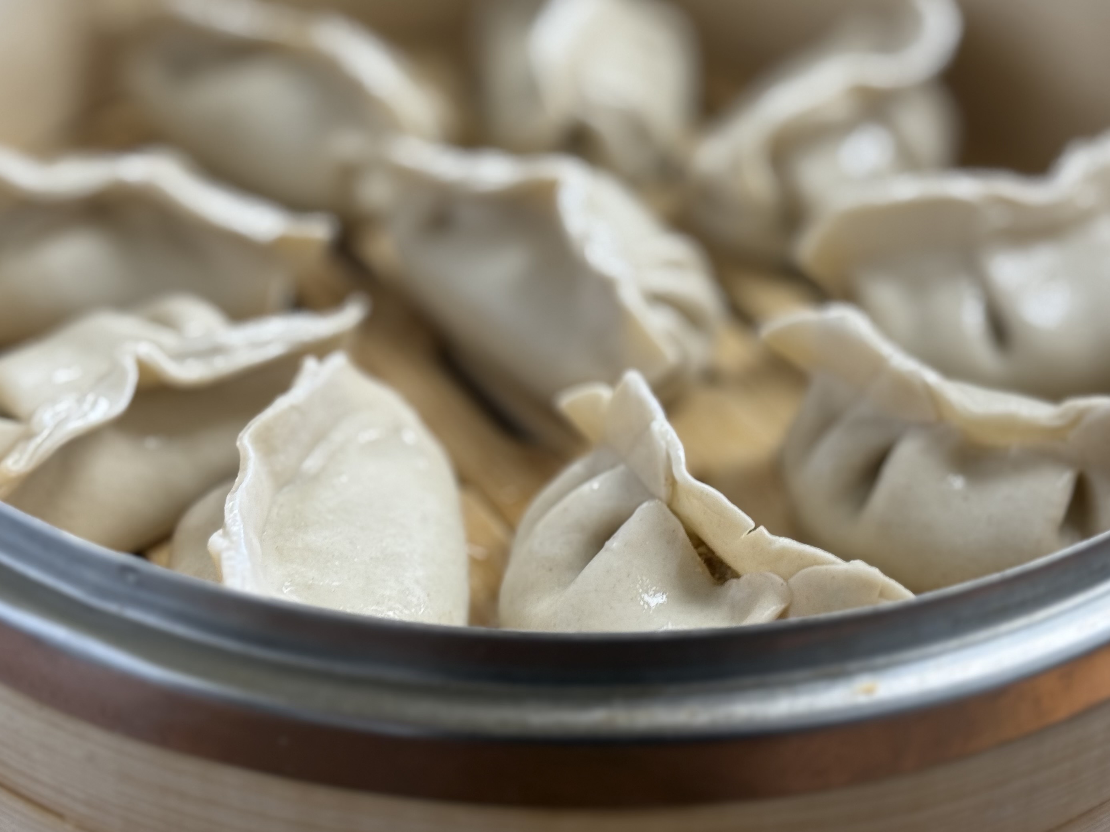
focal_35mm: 70
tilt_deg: -35.5
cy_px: 350
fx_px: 2245
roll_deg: +0.1
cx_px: 513
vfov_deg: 21.0
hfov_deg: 27.8
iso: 64
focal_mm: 6.76
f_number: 1.78
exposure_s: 1/60
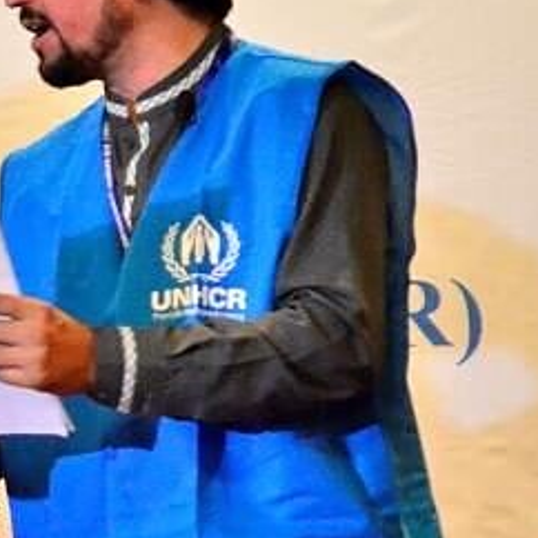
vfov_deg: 6.5
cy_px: 316
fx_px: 4730
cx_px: -507
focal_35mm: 269
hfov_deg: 6.3
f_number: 5
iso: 6400
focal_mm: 50
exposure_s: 1/100
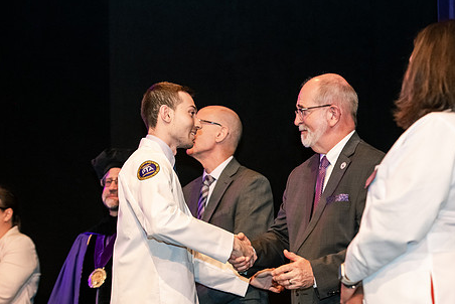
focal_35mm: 118
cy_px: 185
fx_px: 1492
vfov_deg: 11.6
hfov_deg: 17.3
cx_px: 282
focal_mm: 92
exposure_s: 1/200
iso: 3200
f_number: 3.5
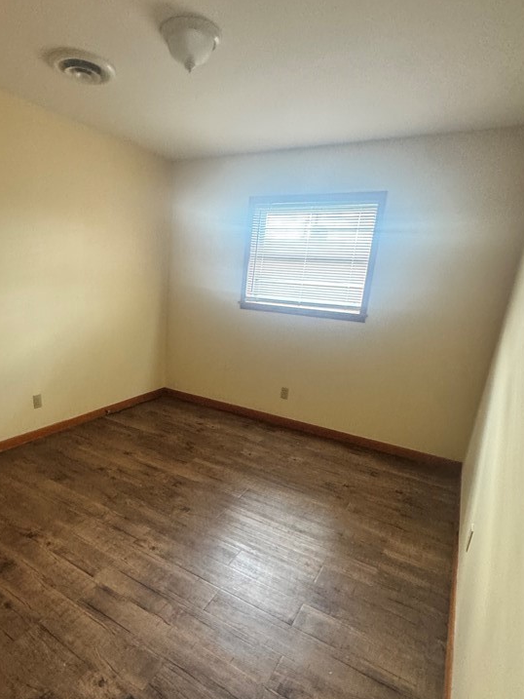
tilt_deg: -19.1
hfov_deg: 65.4
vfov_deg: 81.3
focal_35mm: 20
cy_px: 395
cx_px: 209
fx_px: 404
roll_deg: -2.7
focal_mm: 2.22
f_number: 2.2
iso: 500
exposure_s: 1/60
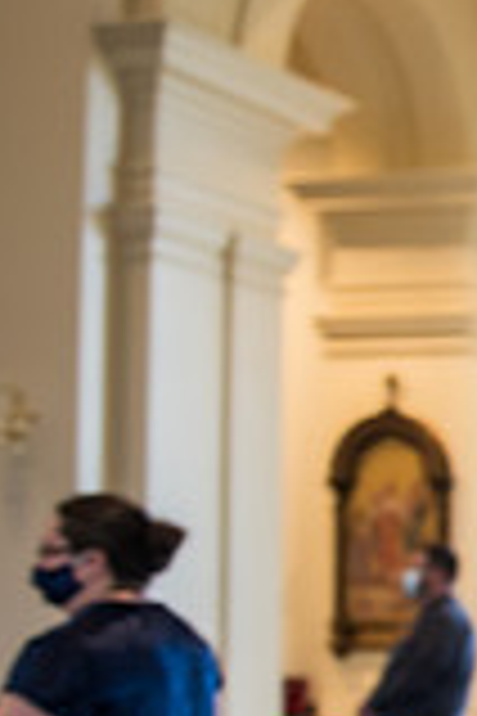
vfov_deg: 22.0
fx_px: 1808
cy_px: 605
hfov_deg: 11.7
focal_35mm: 91
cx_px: 1222
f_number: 2.8
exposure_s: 1/200
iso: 1000
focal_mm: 24
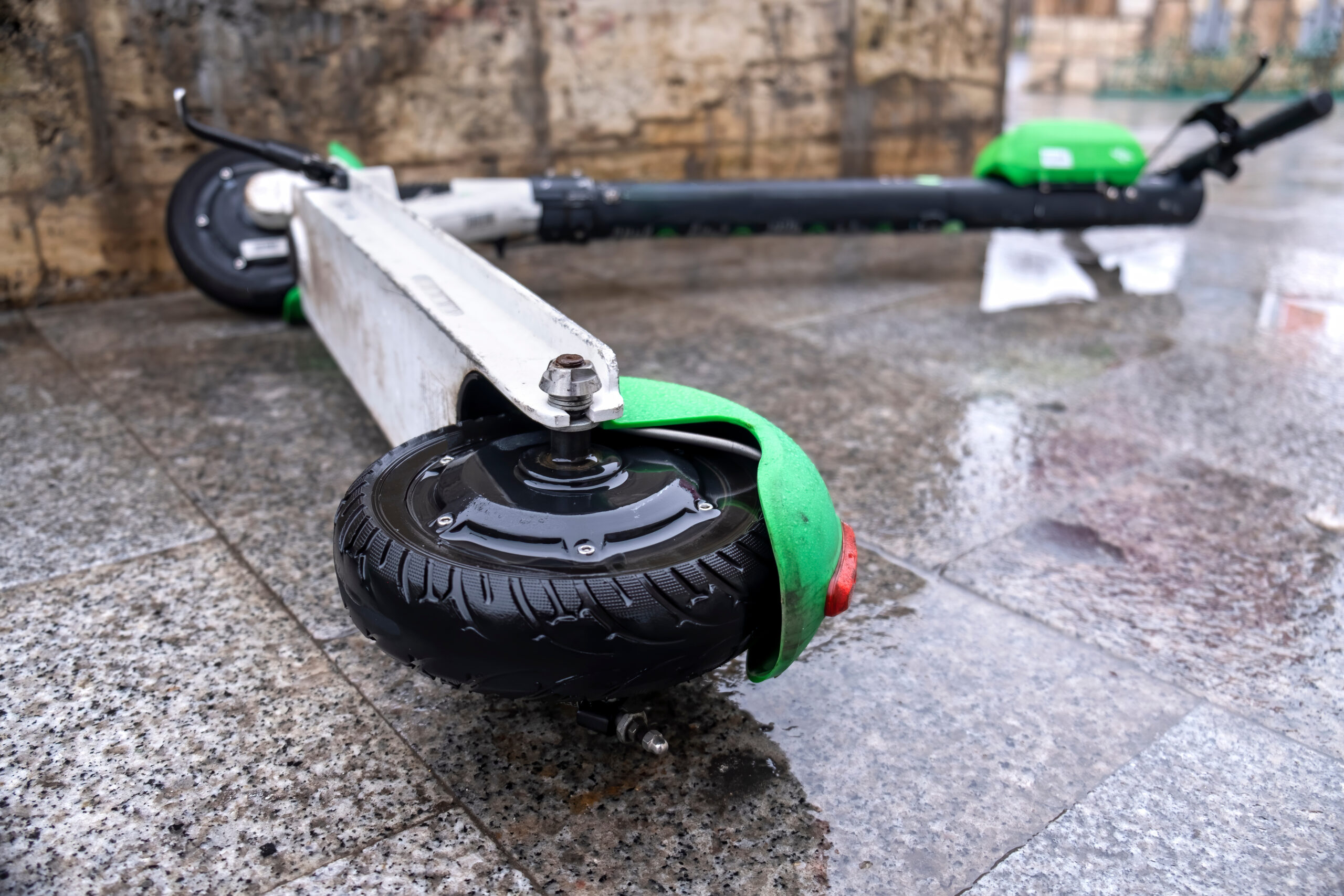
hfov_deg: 67.4
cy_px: 448
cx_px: 672
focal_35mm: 27
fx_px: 1008
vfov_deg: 47.9
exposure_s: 1/100
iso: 200
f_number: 2.8
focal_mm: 18
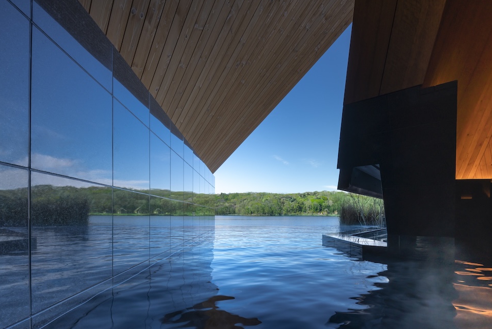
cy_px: 213
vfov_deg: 72.1
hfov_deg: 95.7
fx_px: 219
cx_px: 289
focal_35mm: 16
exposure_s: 1/40
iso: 160
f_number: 13
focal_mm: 12
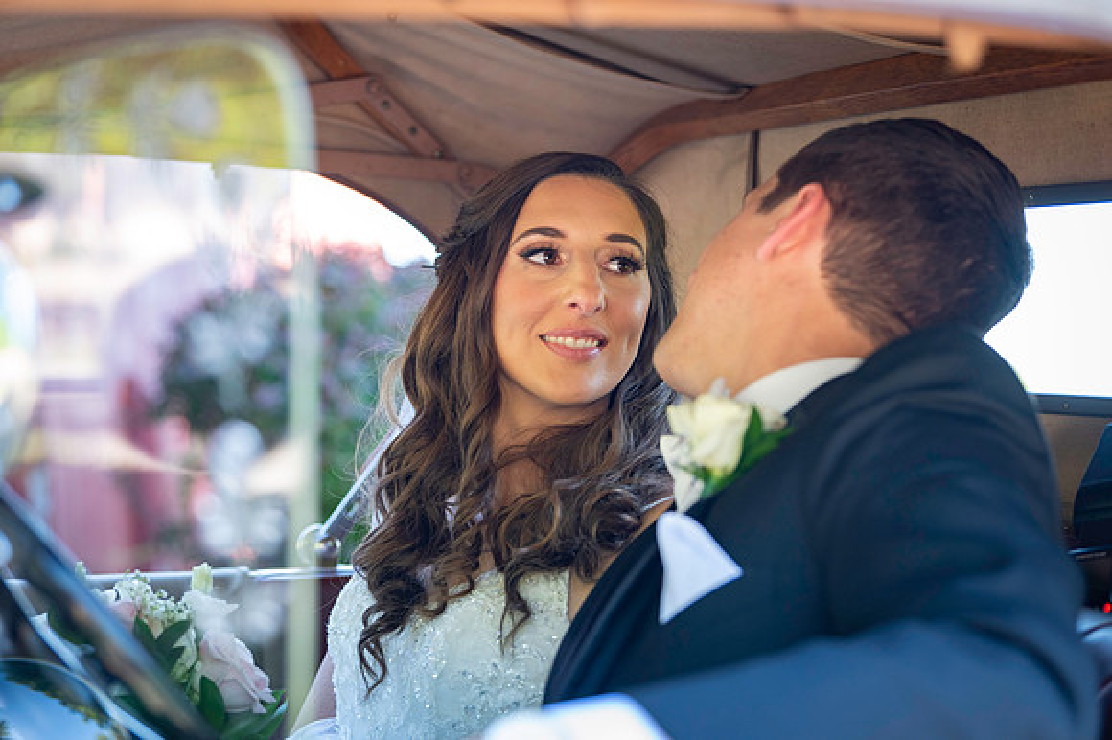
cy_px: 370
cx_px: 556
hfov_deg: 23.7
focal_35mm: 86
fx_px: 2655
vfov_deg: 15.9
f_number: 3.5
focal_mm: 86
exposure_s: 1/250
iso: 1000
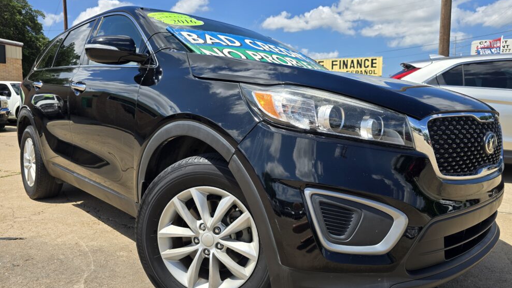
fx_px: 353
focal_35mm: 26
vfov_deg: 44.4
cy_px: 139
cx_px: 265
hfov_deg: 71.9
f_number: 1.7
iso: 12
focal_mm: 6.3
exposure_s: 1/664
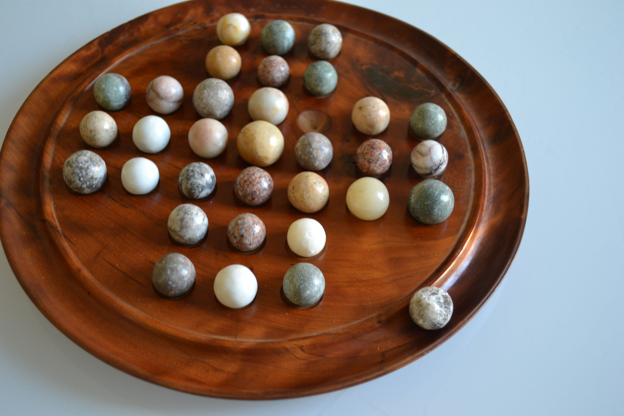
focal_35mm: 45
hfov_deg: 43.6
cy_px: 208
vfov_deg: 29.9
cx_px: 312
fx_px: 780
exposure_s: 1/15
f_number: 4.5
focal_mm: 30
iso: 500
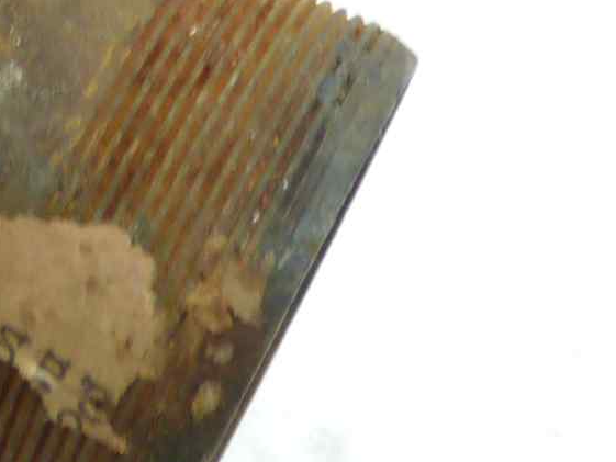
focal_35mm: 114
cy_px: -37
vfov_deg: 12.8
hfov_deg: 14.9
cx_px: -517
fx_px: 2029
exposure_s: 1/13
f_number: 3.3
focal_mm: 4.1
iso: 80
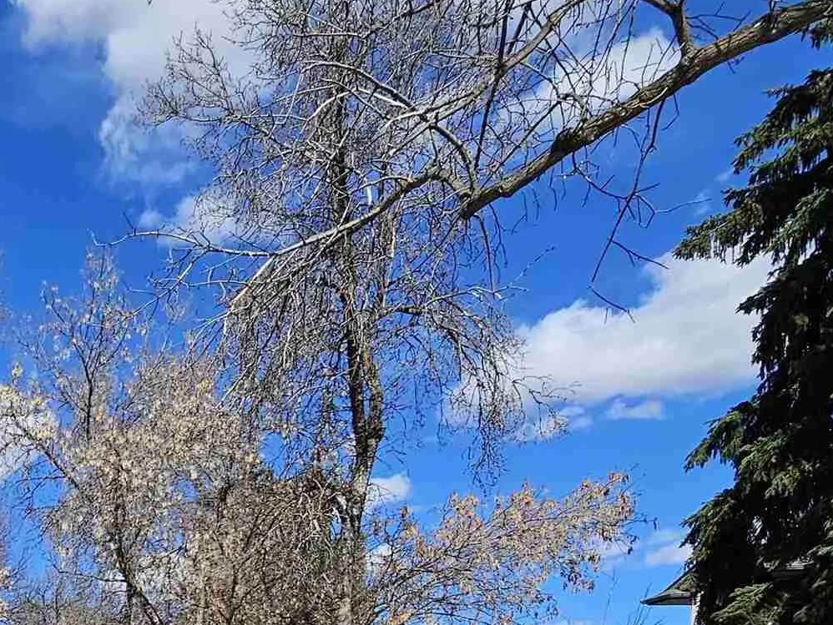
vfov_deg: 27.7
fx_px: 963
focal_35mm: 40
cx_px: -54
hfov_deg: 39.4
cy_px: 876
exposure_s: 1/2635
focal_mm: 2.2
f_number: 2.2
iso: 50
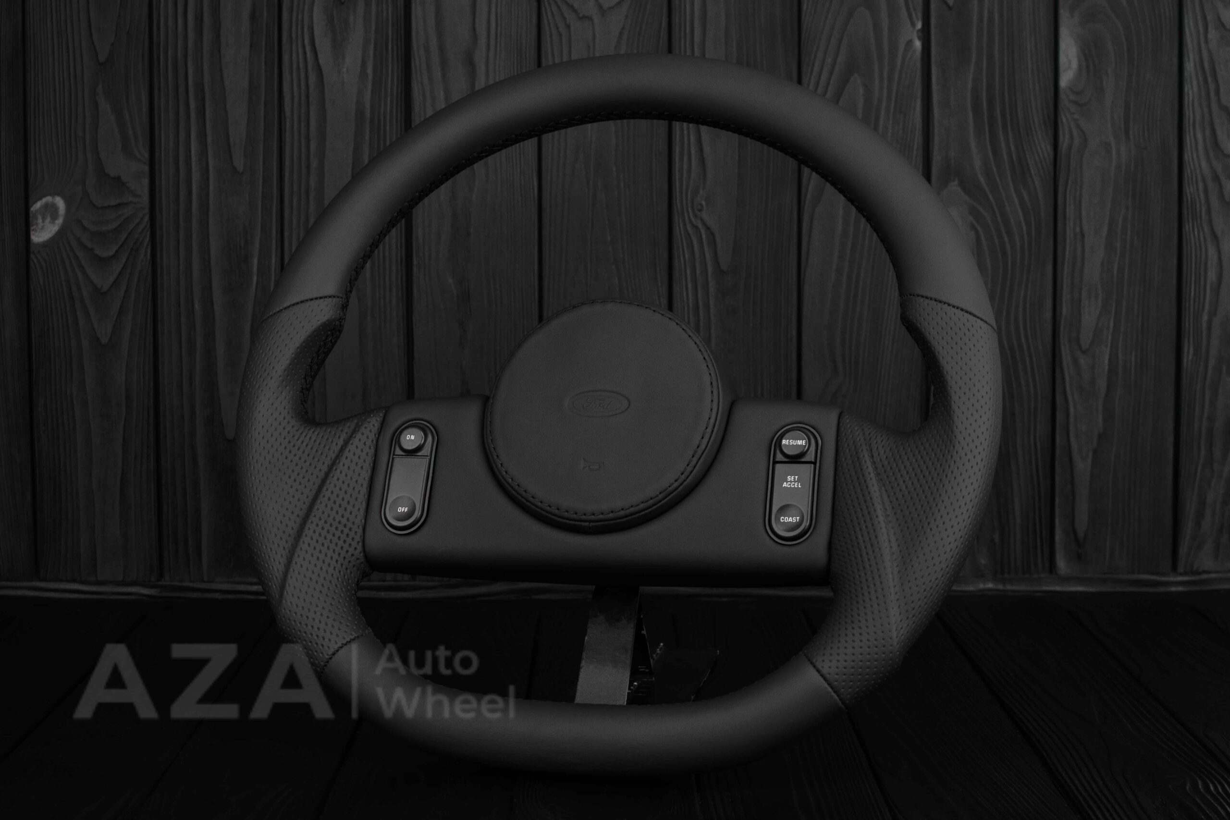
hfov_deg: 37.8
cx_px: 615
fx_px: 1794
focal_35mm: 52
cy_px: 410
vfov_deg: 25.8
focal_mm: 35
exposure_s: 1/125
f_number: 6.3
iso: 500
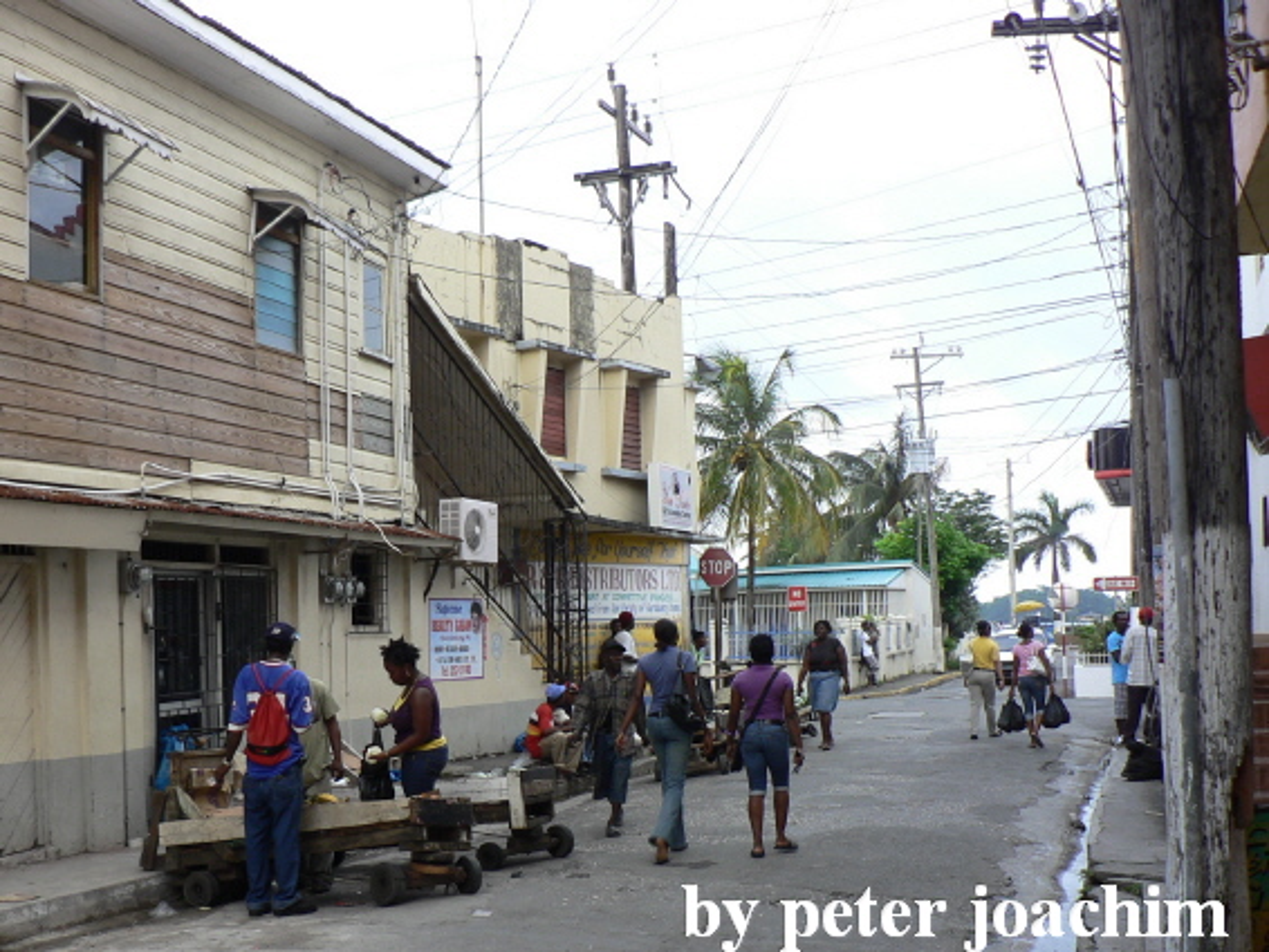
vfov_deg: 40.7
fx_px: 1284
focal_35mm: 35
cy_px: 476
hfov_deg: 52.6
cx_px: 634
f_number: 2.8
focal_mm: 6
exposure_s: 1/50
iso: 64
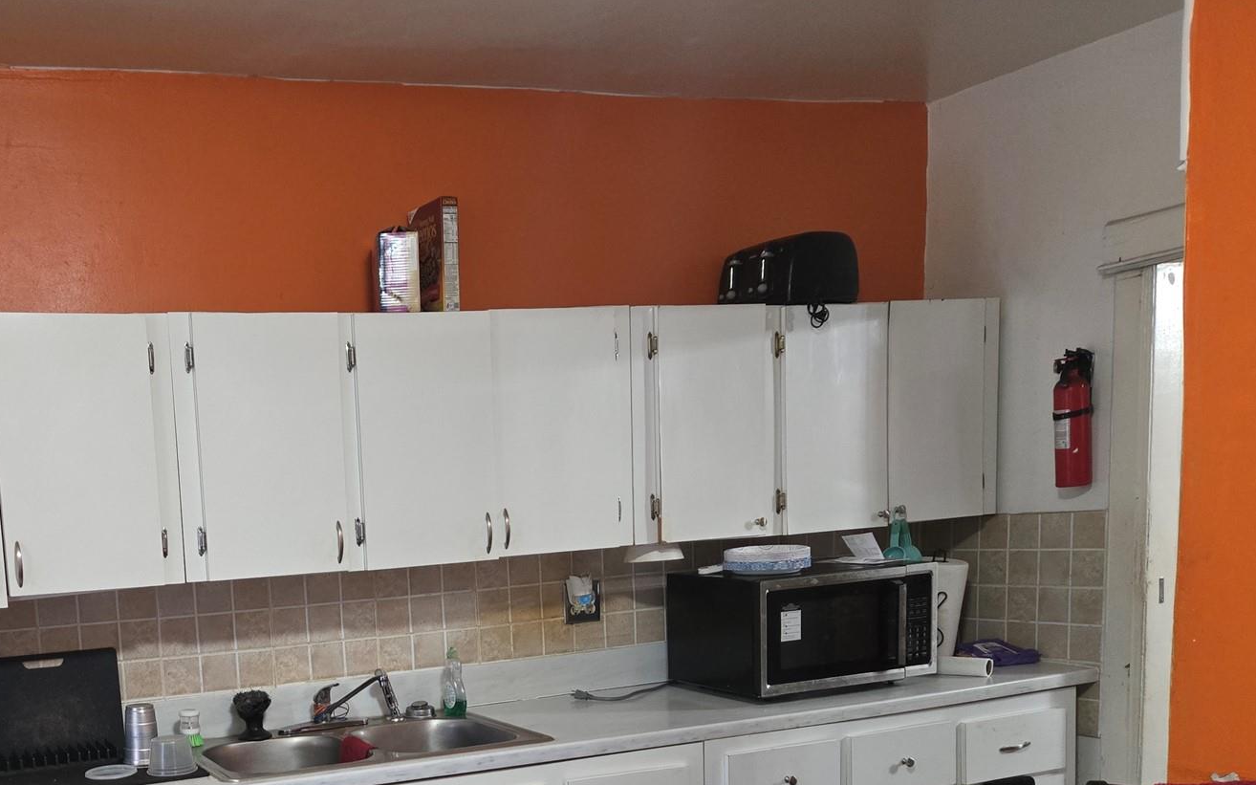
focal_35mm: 38
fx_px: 1301
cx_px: 299
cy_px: 701
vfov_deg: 32.0
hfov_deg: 49.3
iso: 640
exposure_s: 1/60
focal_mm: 5.4
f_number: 1.8
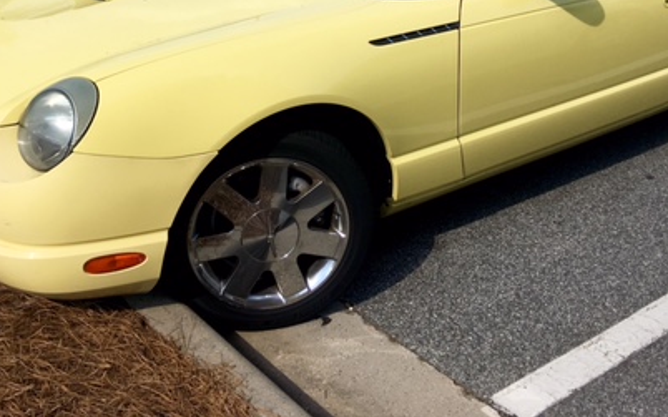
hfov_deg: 41.1
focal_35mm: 49
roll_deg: -2.8
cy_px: 20
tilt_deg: -13.3
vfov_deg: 25.3
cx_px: 341
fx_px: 892
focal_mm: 4.15
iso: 25
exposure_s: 1/1304
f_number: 2.2
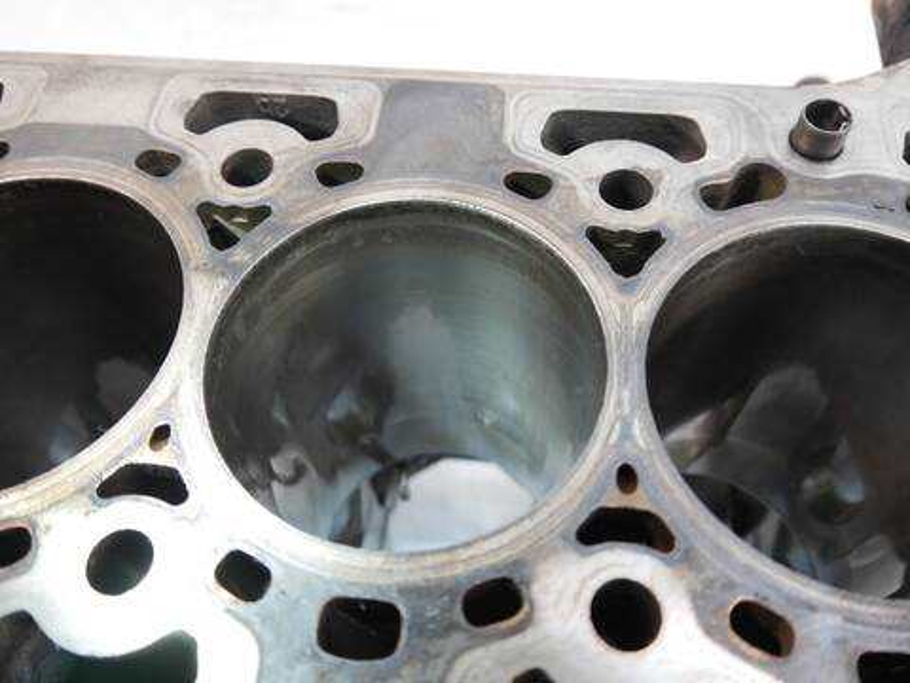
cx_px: 455
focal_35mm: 30
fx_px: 789
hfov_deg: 60.0
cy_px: 342
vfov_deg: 46.8
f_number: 3.6
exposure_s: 1/60
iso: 1250
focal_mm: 15
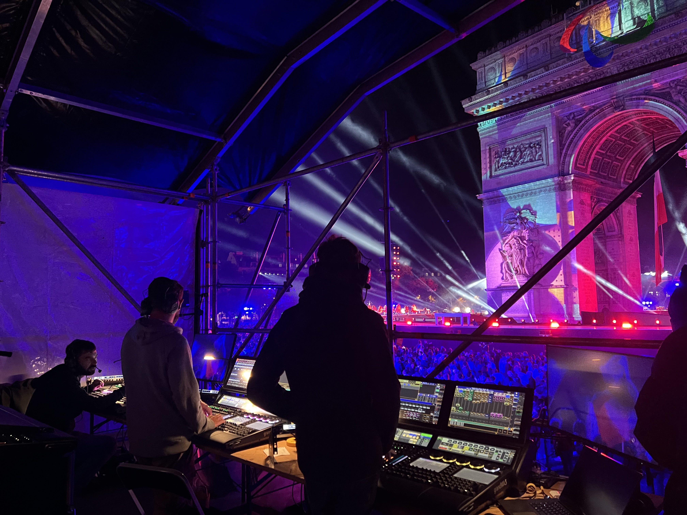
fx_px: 516
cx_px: 344
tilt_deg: +4.3
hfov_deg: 67.3
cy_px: 258
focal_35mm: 26
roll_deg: +0.2
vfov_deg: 53.1
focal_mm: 5.7
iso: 640
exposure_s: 1/29
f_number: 1.5
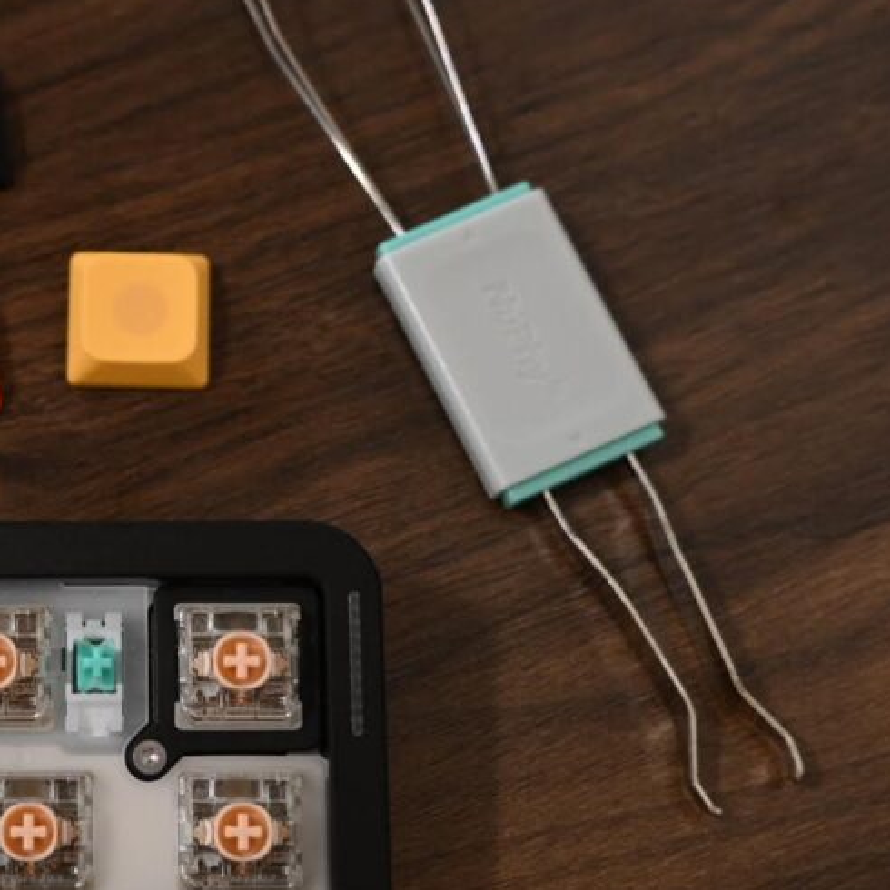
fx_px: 1862
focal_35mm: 64
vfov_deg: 26.9
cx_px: 85
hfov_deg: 26.0
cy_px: 482
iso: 640
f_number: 3.2
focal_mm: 24
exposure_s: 1/60
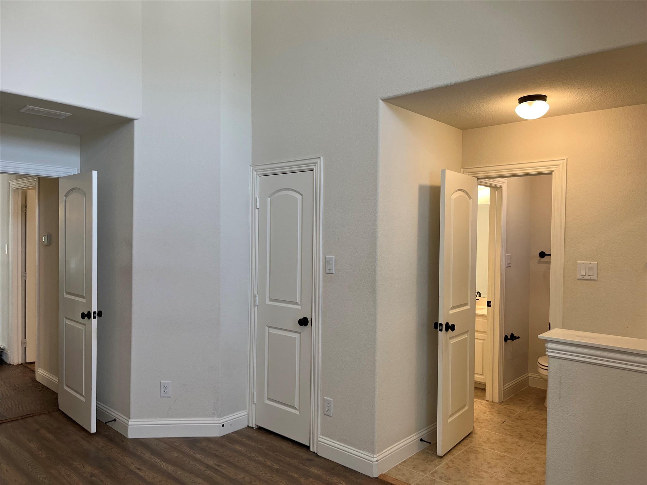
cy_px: 242
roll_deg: -0.6
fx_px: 486
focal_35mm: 26
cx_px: 324
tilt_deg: -0.8
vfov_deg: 53.1
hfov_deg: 67.3
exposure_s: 1/120
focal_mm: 5.1
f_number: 1.6
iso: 125
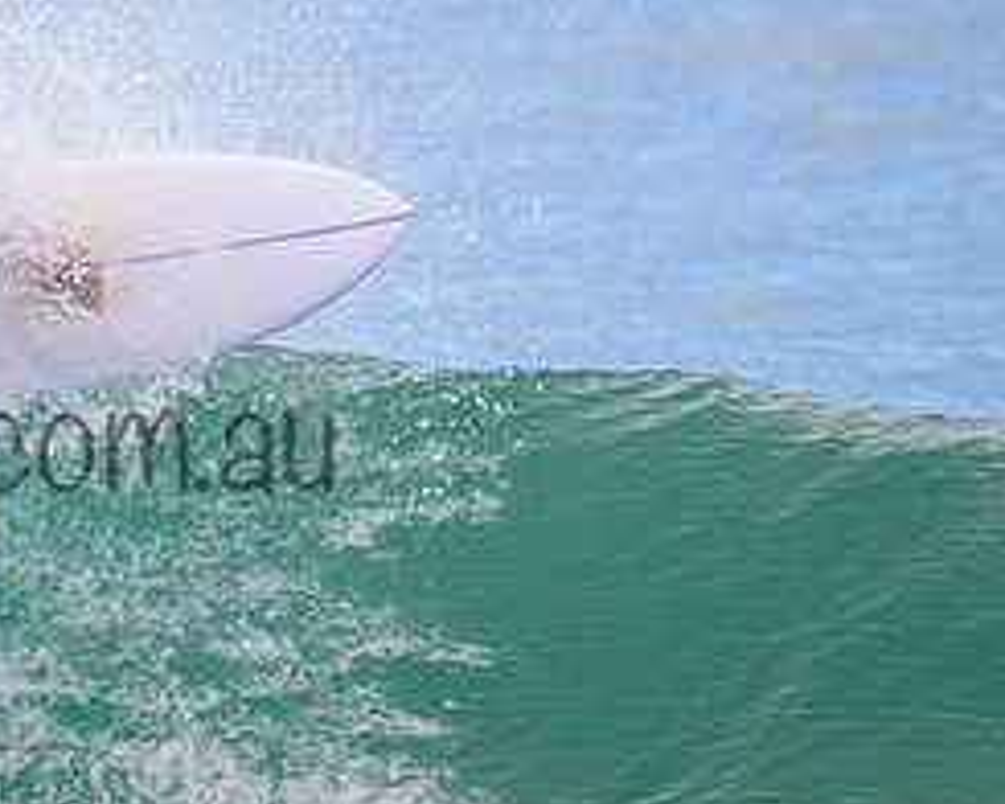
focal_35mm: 1781
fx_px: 52974
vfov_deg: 0.9
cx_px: -98
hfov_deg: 1.1
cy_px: 396
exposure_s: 1/2000
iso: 2800
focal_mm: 800
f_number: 13
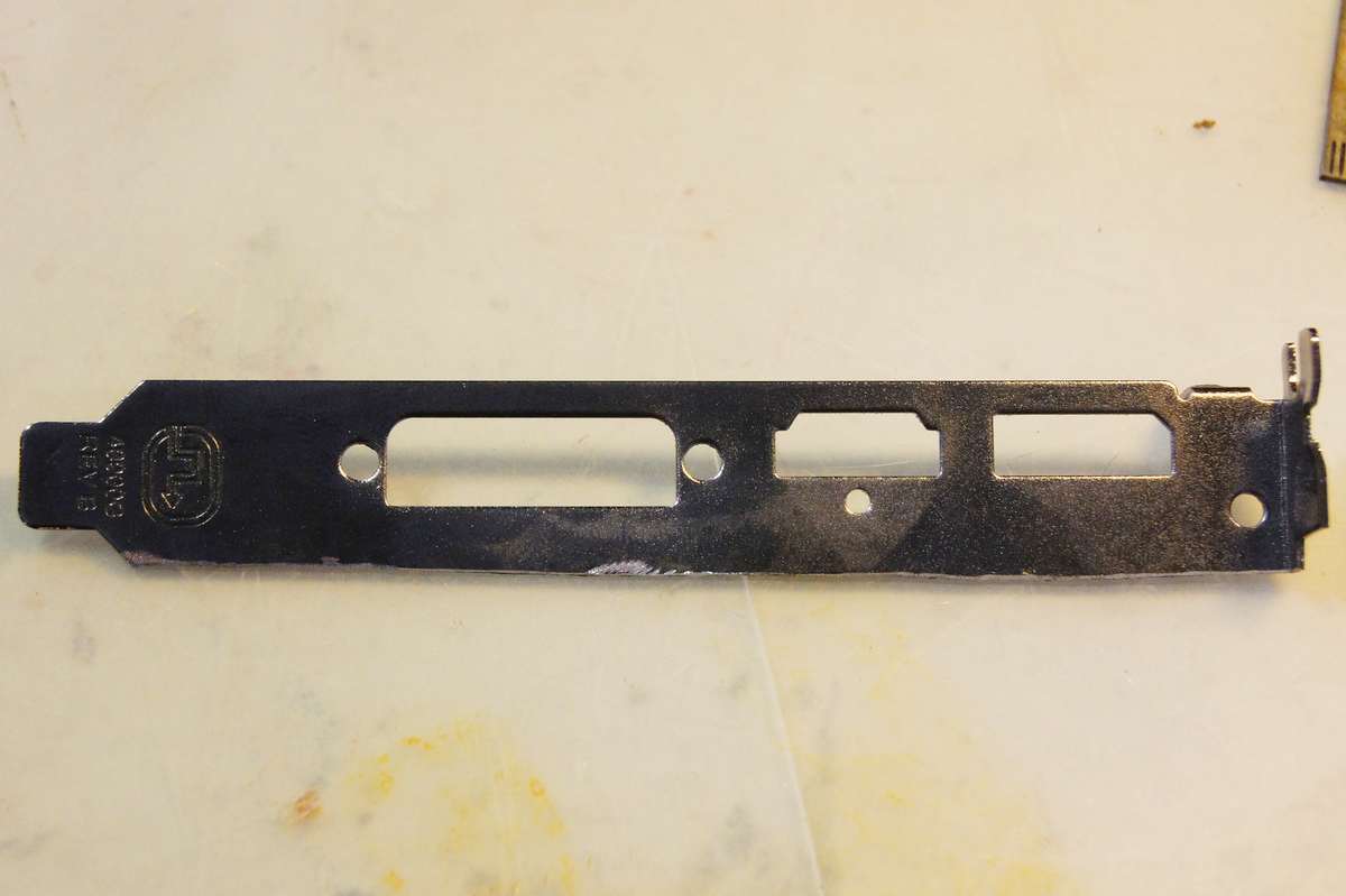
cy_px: 448
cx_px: 673
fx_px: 3083
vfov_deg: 16.5
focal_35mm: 82
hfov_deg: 24.6
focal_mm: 55
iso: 1600
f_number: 11
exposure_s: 1/50
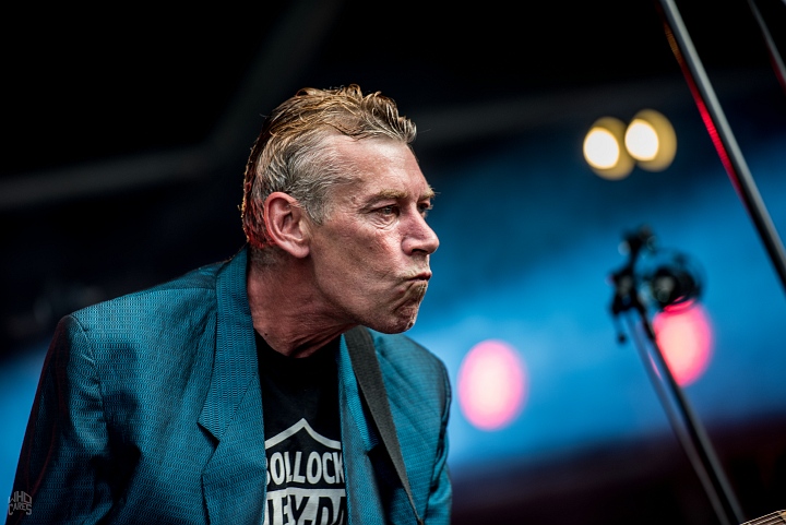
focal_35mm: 195
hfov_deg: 10.5
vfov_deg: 7.1
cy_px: 262
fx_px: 4260
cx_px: 393
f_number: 2.8
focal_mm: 195
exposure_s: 1/100
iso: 160
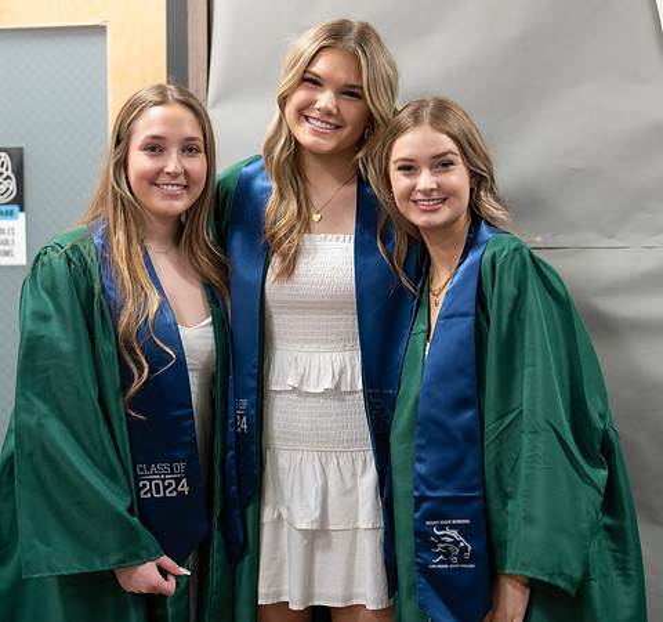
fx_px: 1473
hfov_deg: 25.4
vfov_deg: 23.8
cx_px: 365
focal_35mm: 70
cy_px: 268
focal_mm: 50
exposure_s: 1/320
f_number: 1.2
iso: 500
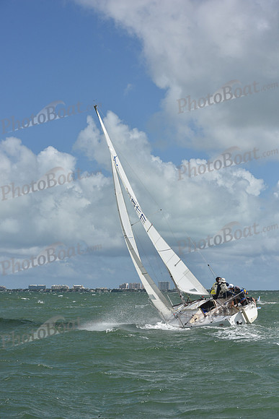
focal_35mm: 70
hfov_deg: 19.5
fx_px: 813
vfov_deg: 28.8
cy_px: 210
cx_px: 140
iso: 250
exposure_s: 1/1600
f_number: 9
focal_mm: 70
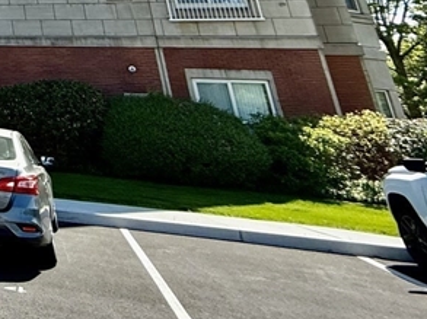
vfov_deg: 24.8
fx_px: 604
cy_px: -119
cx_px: -312
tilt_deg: +20.5
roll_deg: -3.7
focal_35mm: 49
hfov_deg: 23.4
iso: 50
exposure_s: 1/888
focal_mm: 2.22
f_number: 2.2
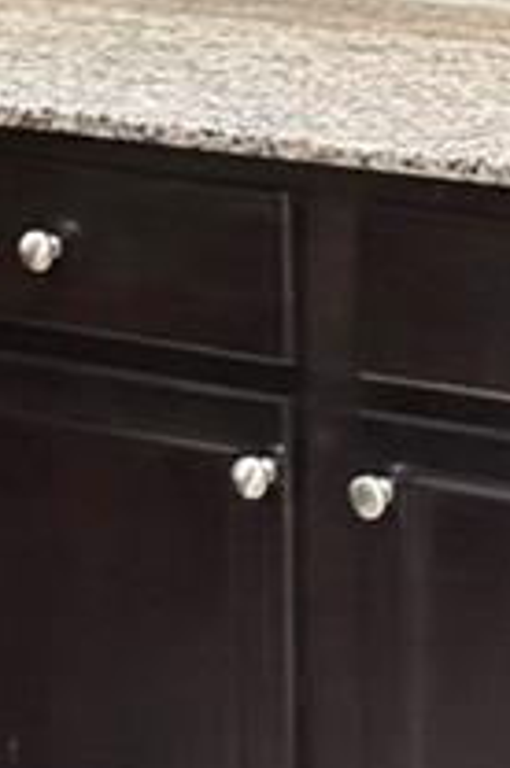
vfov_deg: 10.0
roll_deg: +0.7
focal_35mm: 200
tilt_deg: -2.0
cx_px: -362
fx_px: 4264
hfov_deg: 6.7
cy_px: -417
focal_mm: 5.96
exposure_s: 1/30
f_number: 1.6
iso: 250
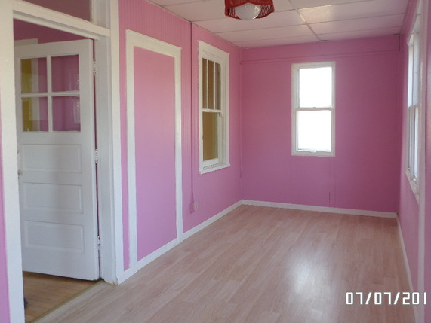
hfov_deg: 63.3
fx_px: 349
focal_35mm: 28
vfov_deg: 49.7
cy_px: 144
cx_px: 232
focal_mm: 4.5
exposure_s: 1/45
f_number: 2.5
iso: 80
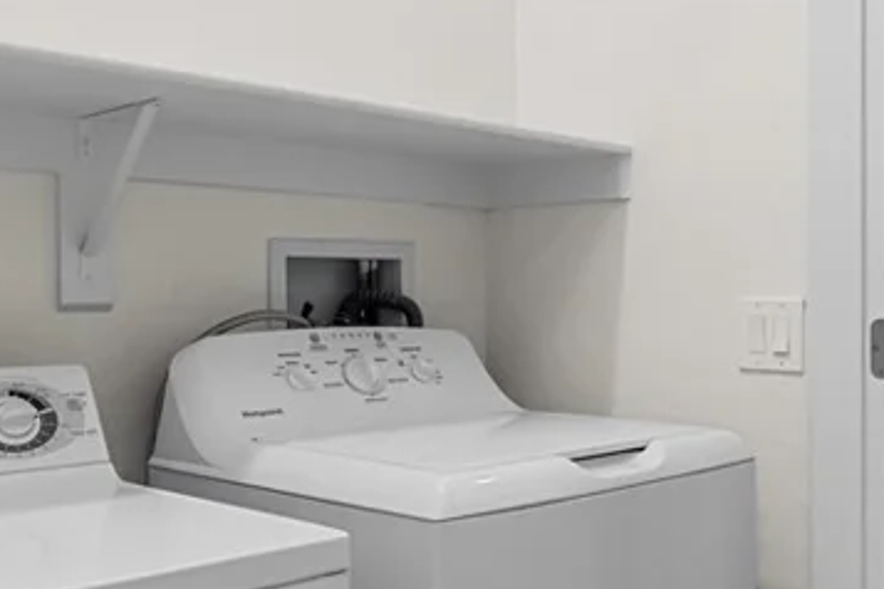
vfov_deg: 31.2
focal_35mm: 43
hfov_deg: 44.9
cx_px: 572
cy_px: 303
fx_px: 1056
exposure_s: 1/8
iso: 400
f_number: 8
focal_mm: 10
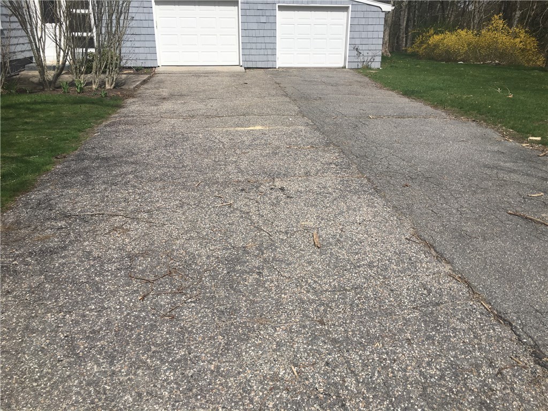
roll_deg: -1.8
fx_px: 459
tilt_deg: -19.9
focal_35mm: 29
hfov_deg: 61.7
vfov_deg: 48.2
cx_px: 274
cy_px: 206
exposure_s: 1/2079
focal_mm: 4.15
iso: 25
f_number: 2.2
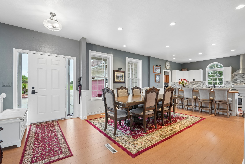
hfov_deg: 96.7
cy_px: 82
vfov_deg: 73.7
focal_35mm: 16
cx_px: 122
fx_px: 109
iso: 400
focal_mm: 16
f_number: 10
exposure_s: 1/10
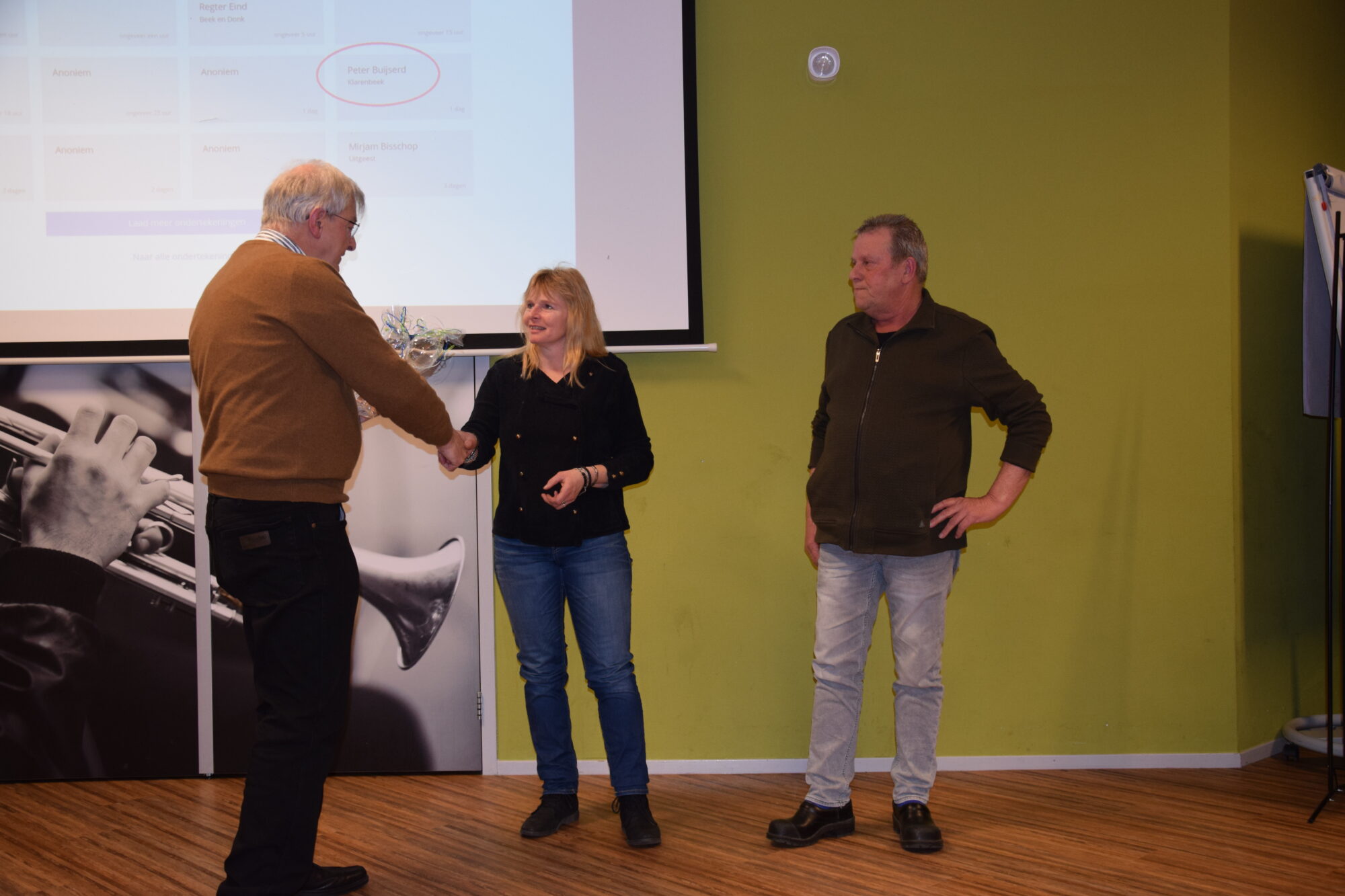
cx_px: 672
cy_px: 448
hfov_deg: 51.3
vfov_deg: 35.5
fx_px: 1401
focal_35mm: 38
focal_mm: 25
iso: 800
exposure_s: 1/80
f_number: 4.5
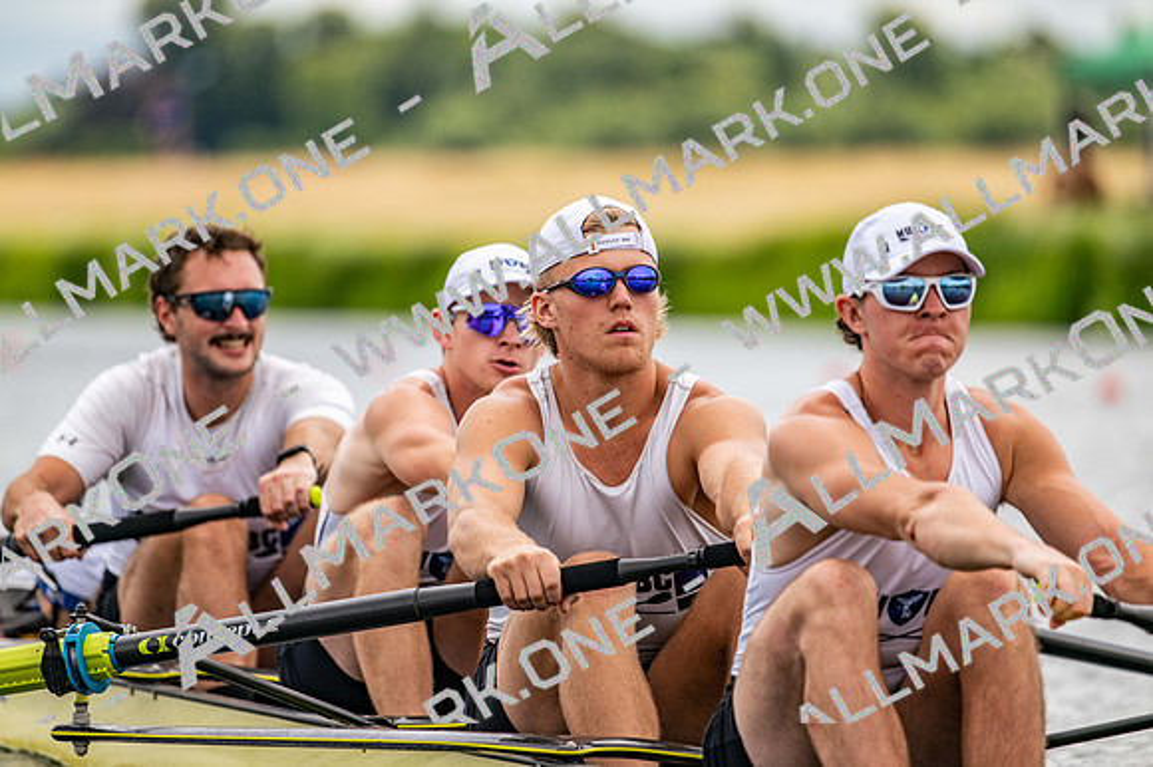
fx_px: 12806
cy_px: 384
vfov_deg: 3.4
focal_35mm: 400
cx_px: 576
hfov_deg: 5.2
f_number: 4.5
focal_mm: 400
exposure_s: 1/2500
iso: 320
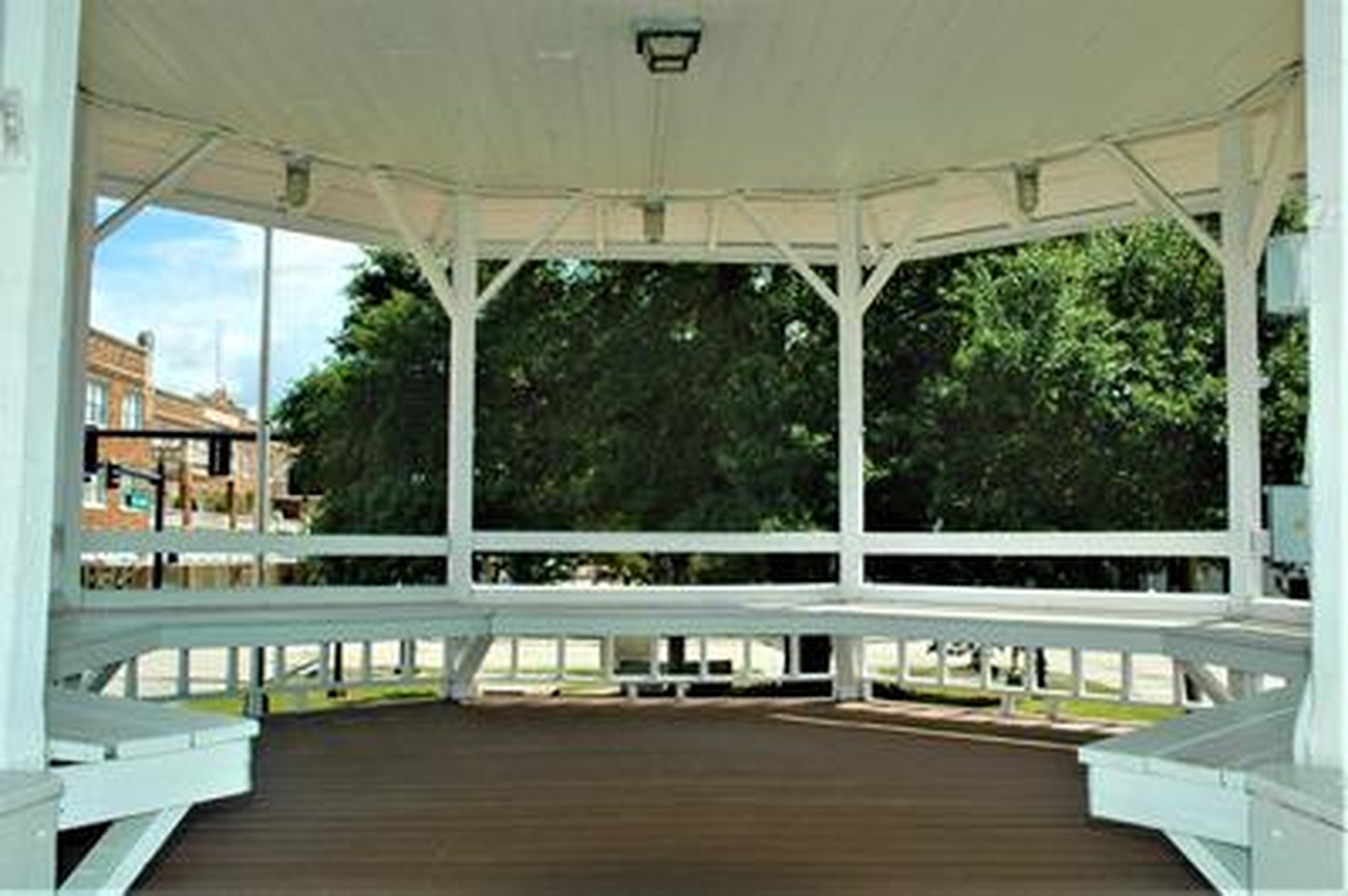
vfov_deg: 39.9
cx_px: 674
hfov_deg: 57.3
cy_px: 448
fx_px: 1235
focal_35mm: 33
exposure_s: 1/500
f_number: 10
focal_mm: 22
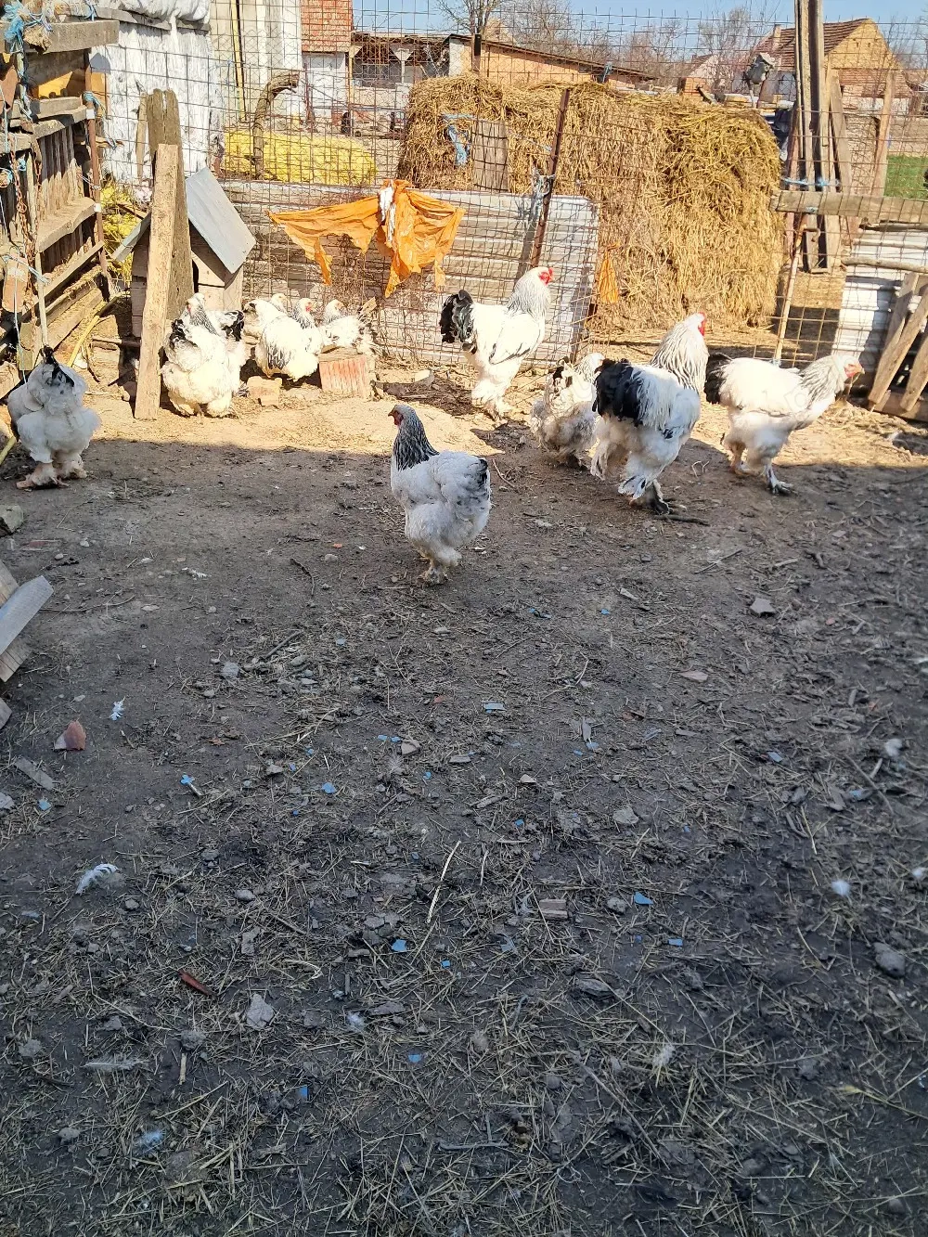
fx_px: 965
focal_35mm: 27
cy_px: 618
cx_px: 464
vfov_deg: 65.3
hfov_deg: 51.4
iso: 50
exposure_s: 1/294
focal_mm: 4
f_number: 1.8
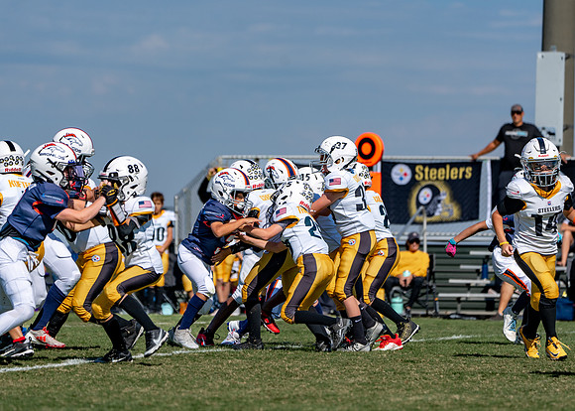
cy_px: 204
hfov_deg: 7.7
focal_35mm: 261
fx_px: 4264
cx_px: 273
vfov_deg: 5.5
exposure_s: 1/2000
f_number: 5.6
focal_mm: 241
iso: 125
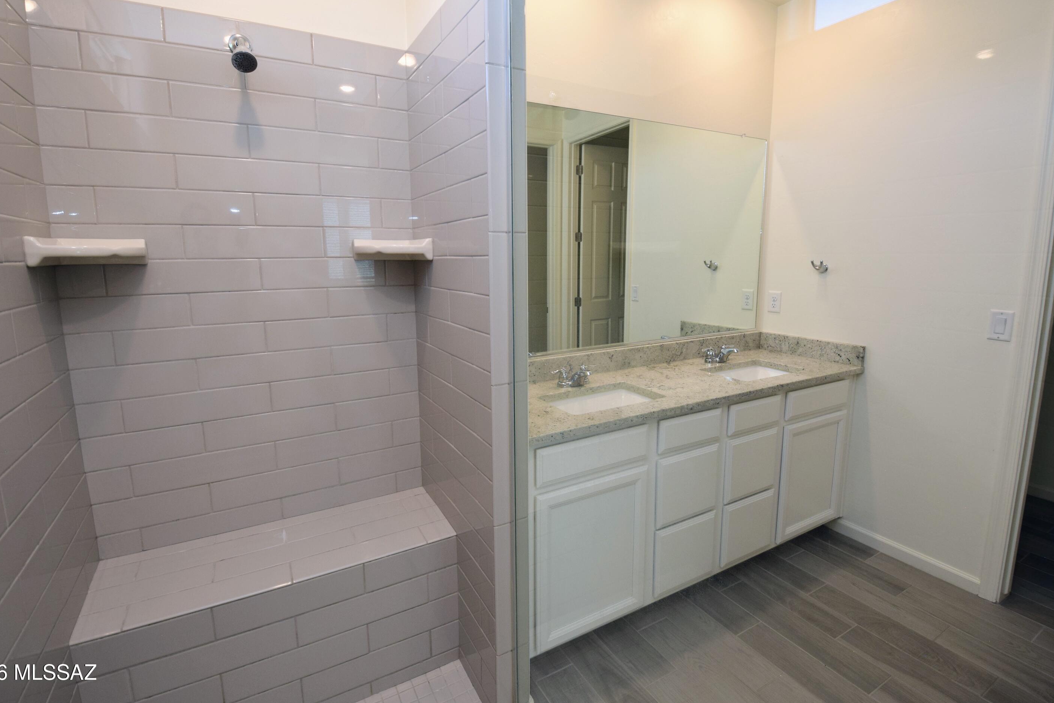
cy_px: 332
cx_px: 505
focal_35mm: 16
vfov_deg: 73.7
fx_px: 468
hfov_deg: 96.7
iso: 500
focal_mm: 10
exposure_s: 1/60
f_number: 5.6
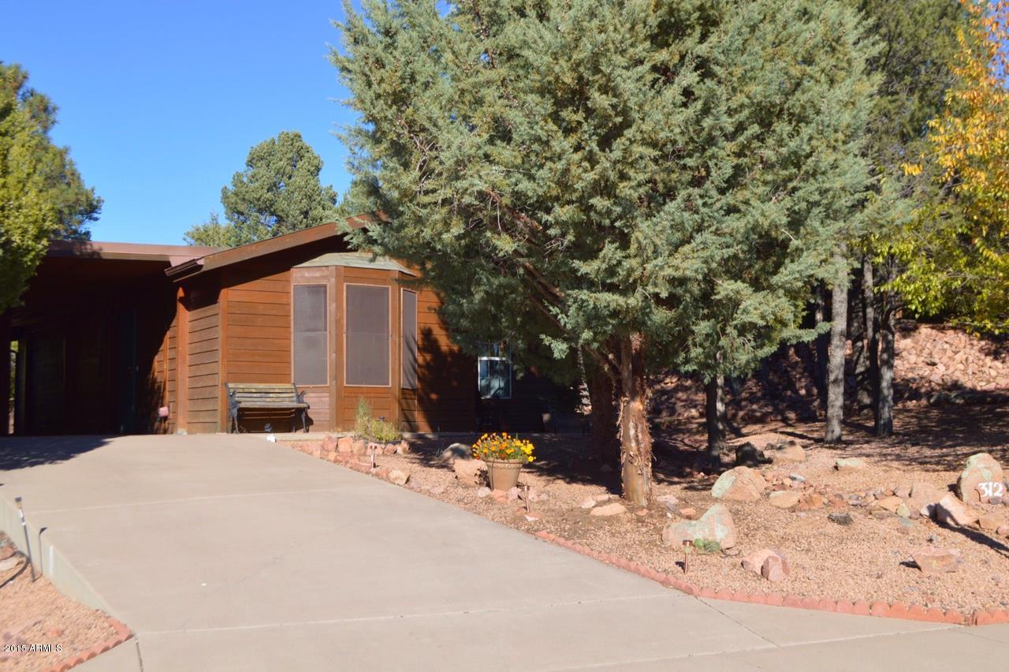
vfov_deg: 31.9
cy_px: 336
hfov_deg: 46.4
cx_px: 504
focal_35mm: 42
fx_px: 1177
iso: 100
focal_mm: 28
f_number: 7.1
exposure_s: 1/200
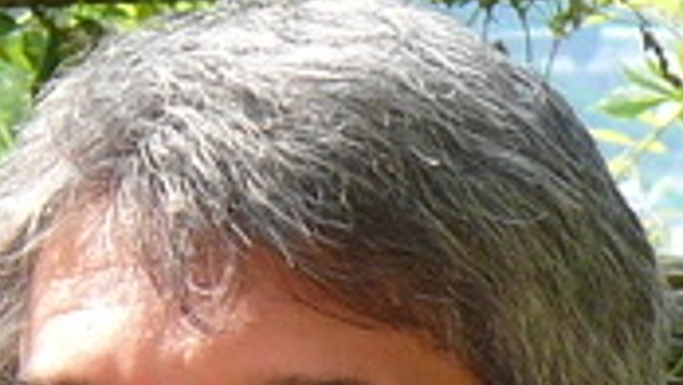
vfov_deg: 1.8
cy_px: 798
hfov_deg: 3.2
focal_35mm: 666
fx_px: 12065
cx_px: -310
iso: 100
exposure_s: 1/125
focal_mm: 15.4
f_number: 4
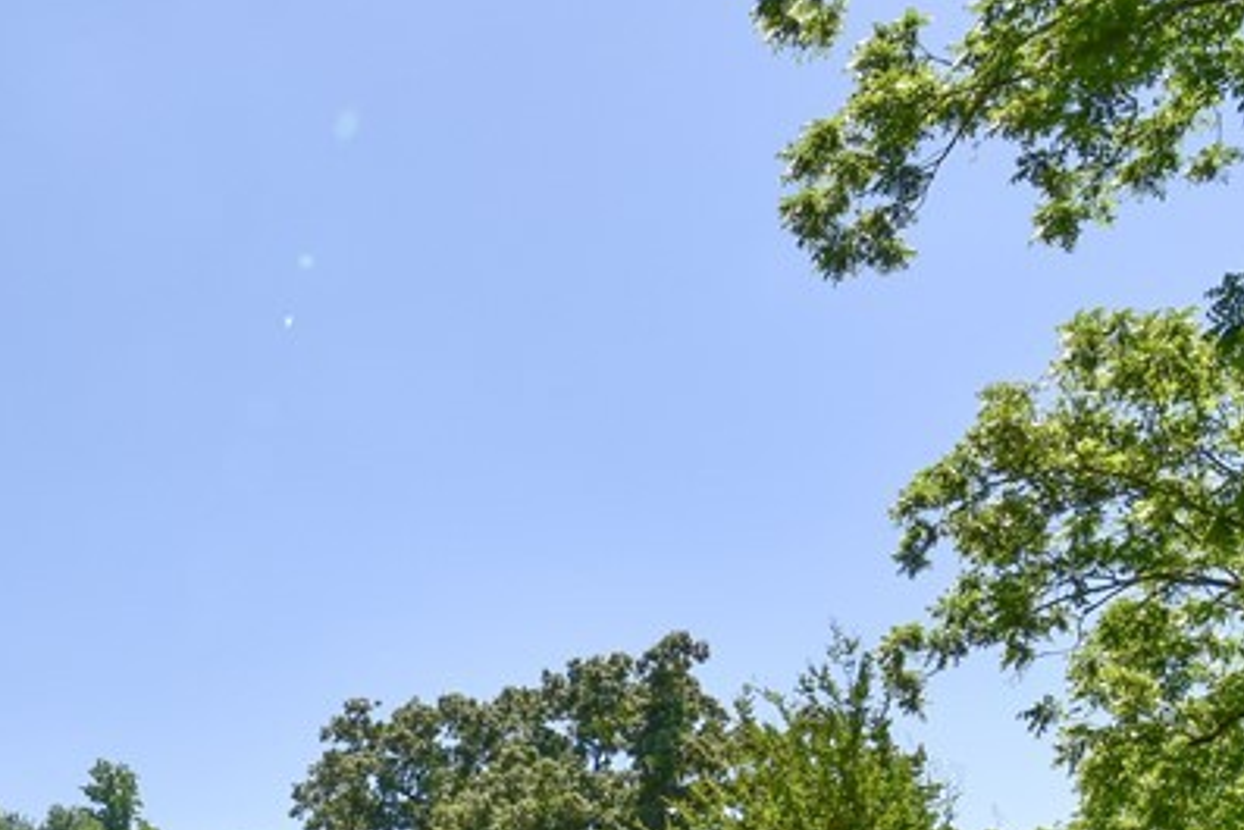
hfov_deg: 43.2
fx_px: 1417
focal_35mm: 41
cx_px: 119
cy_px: 902
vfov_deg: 29.6
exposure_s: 1/500
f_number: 11
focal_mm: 10
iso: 400
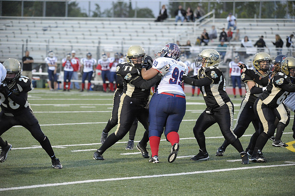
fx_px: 1802
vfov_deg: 6.2
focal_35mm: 220
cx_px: 148
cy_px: 98
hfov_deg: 9.4
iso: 10000
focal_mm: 220
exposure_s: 1/1000
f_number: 5.6
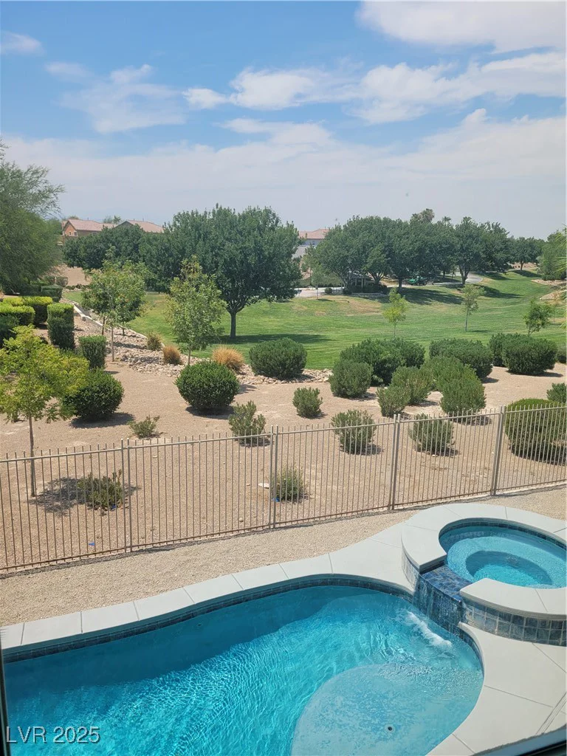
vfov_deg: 67.3
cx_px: 284
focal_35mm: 26
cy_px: 378
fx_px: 568
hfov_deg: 53.1
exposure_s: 1/2000
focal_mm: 5.4
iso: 40
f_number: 1.8
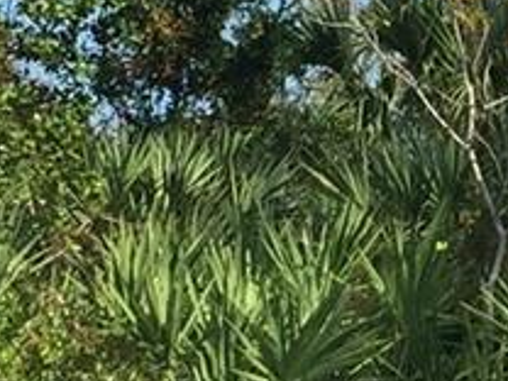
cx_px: 574
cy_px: 144
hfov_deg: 8.8
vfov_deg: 6.7
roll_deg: -1.2
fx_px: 3273
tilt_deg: +5.9
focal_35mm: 223
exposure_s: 1/1647
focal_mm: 4.15
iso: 32
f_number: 2.2
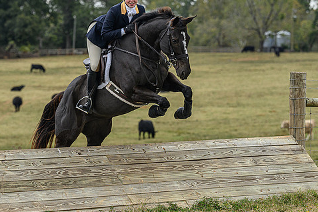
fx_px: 1943
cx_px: 128
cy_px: 123
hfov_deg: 9.4
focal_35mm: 220
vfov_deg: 6.2
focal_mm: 120
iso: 500
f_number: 3.5
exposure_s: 1/800
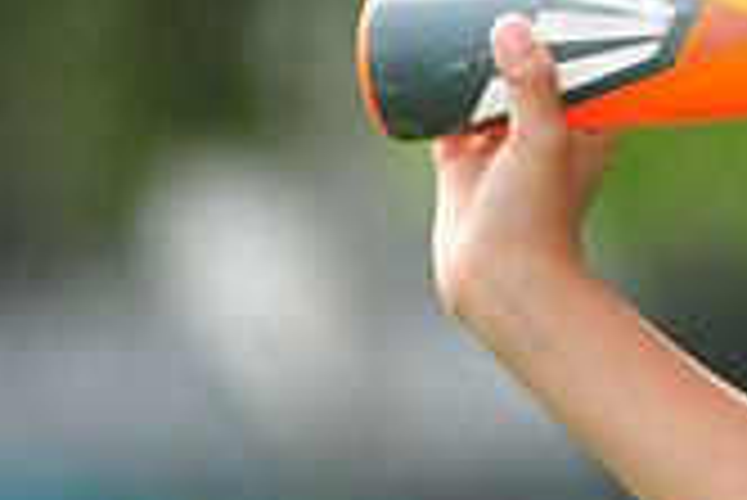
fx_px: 14517
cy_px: -77
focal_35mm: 699
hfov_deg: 2.9
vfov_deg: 2.0
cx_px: 1296
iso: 320
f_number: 4.5
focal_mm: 200
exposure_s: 1/1000
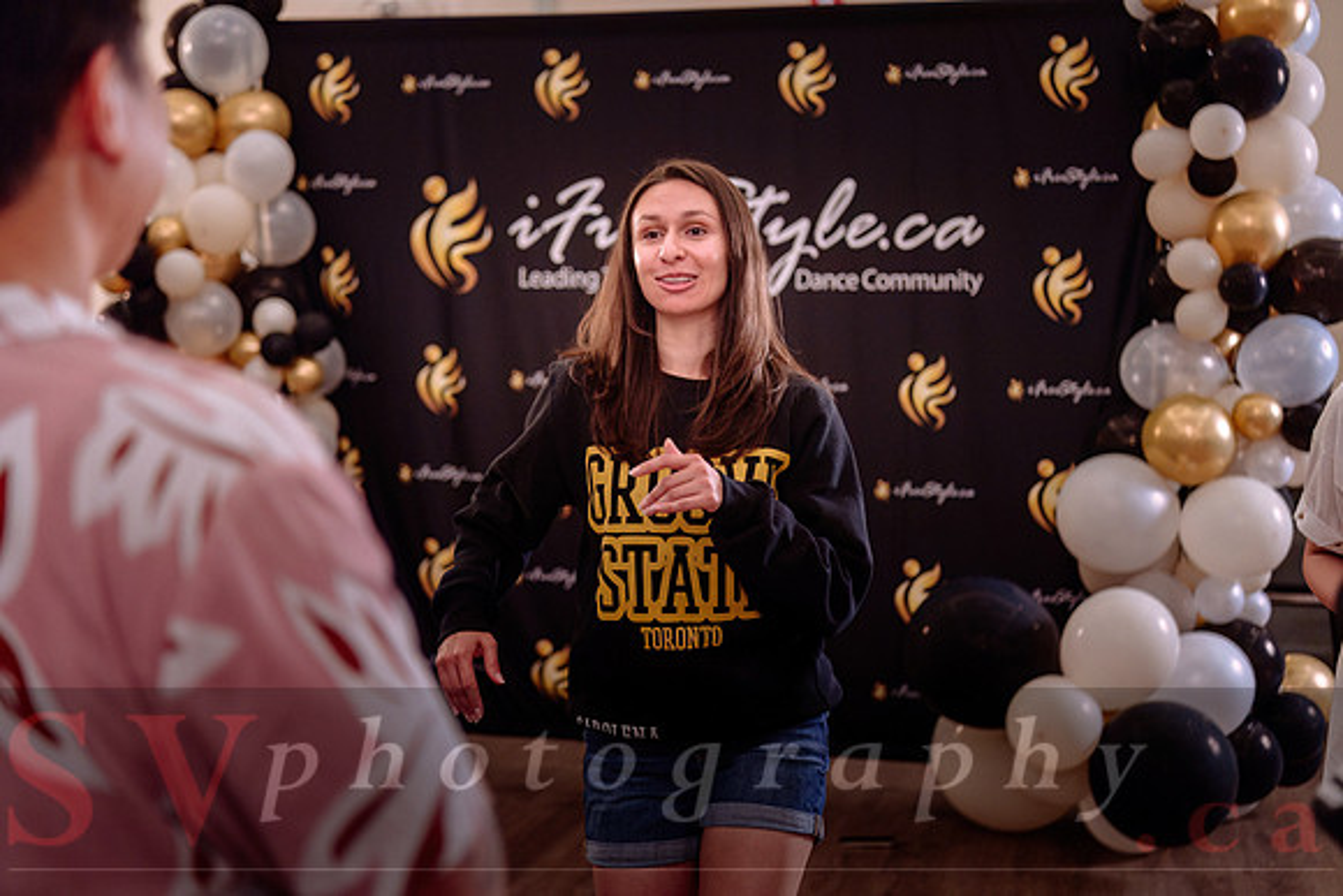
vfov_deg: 26.0
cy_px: 448
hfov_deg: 38.2
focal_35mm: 52
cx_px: 672
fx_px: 1940
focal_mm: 52
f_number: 2.8
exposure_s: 1/160
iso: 1000
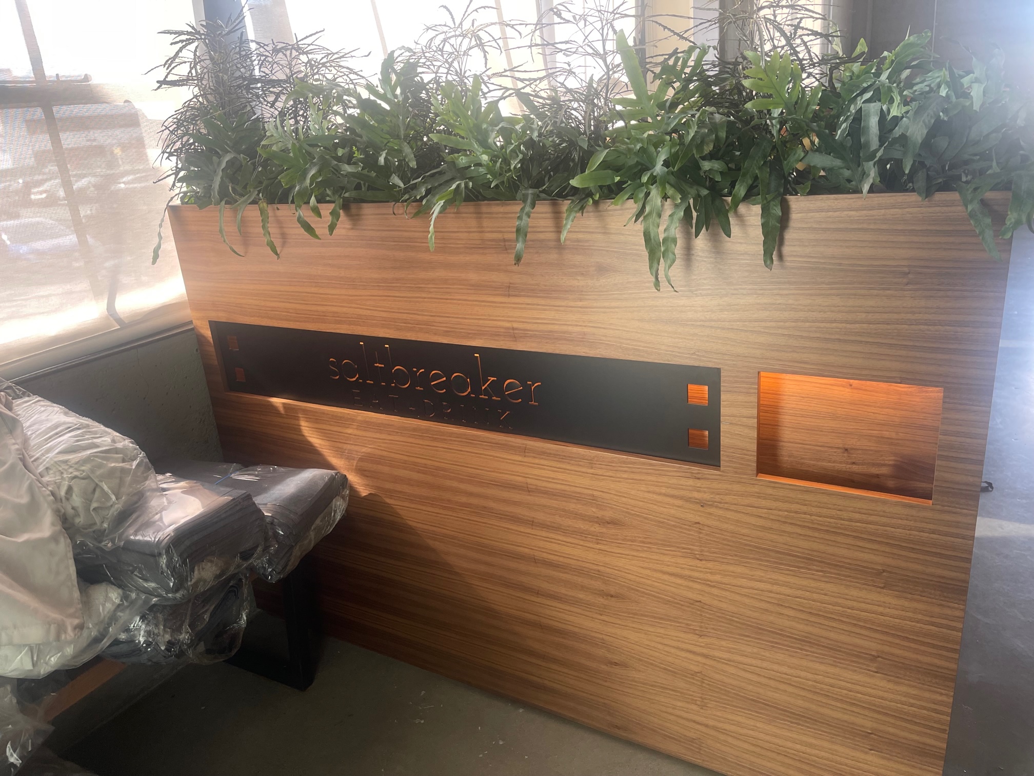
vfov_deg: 53.1
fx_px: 777
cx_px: 517
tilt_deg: -18.4
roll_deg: +5.7
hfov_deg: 67.3
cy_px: 388
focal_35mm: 26
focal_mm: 5.1
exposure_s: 1/120
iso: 125
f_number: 1.6
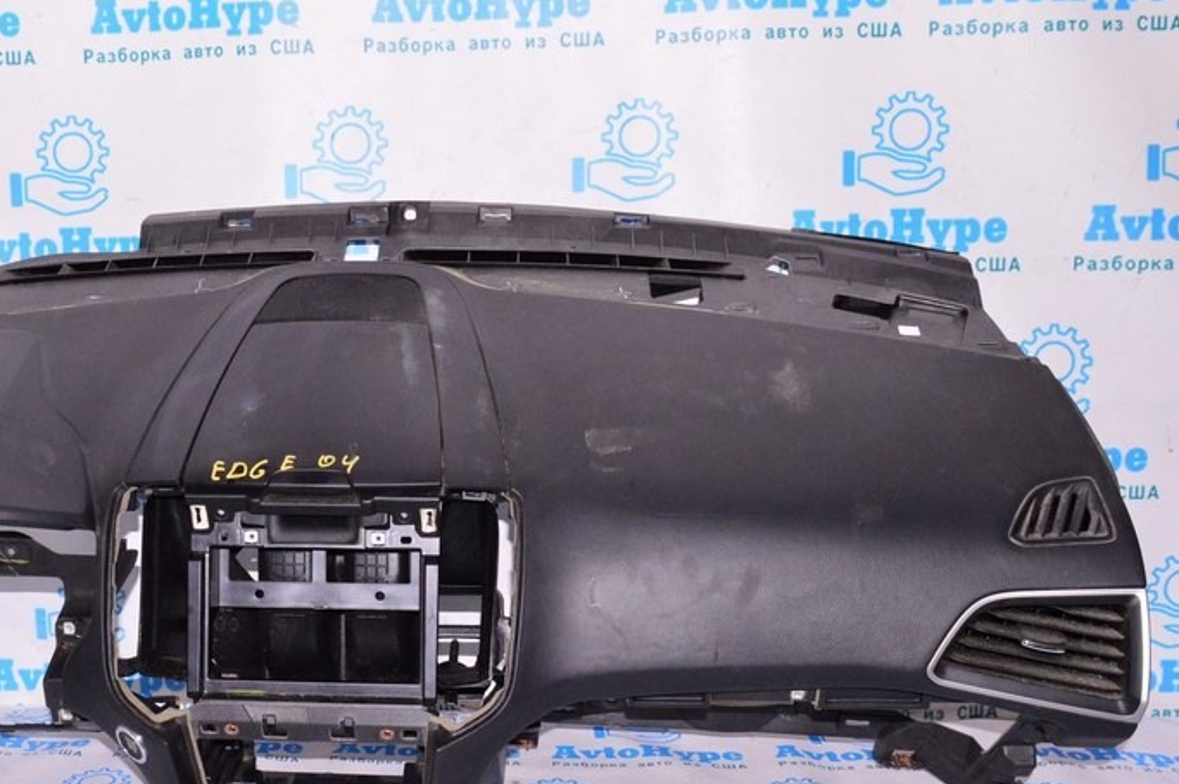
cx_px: 375
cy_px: 436
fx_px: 1472
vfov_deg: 29.8
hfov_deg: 42.9
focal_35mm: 45
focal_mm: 20
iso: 1600
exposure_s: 1/200
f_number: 8
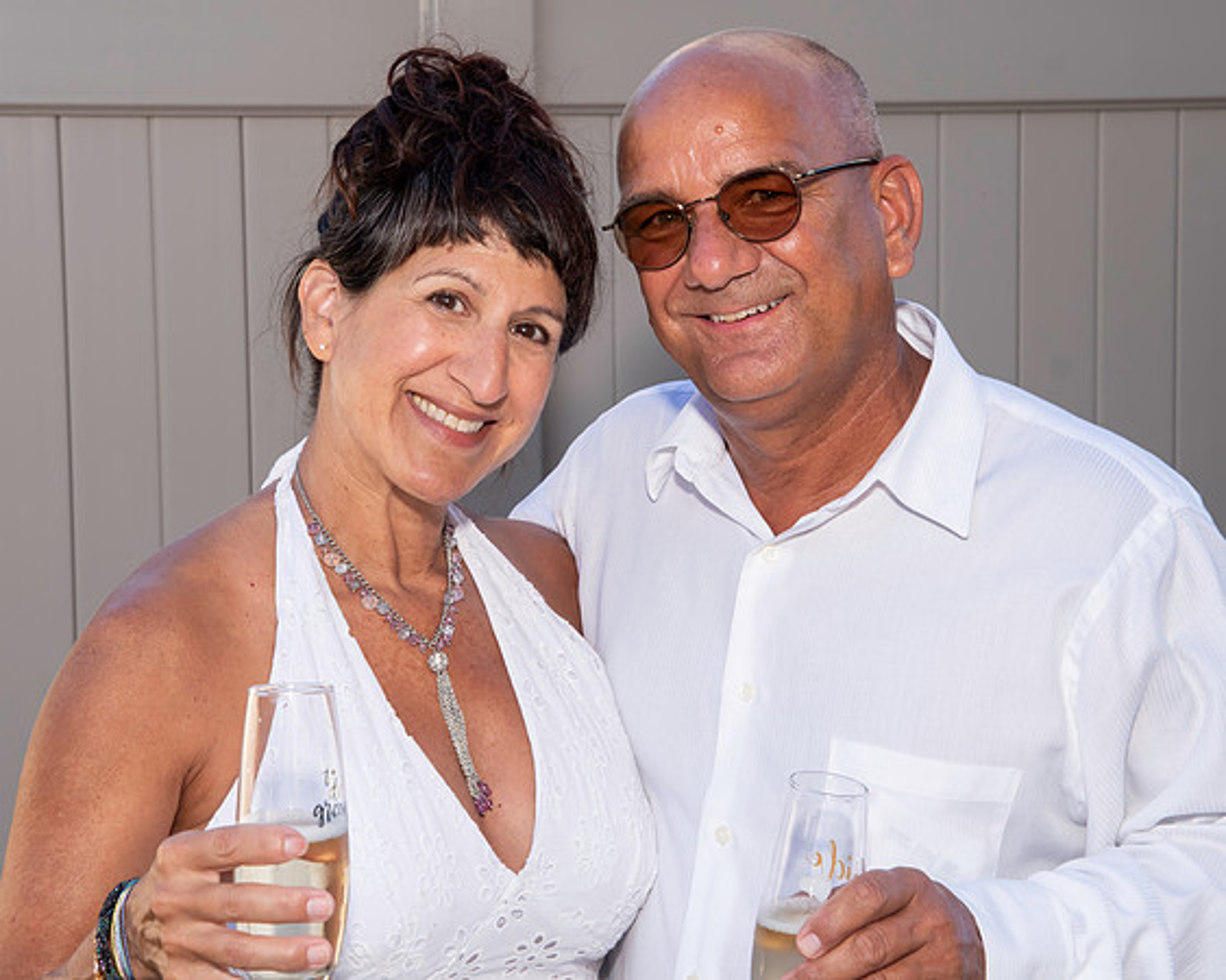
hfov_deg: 21.3
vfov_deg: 17.1
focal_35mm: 90
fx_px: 3257
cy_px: 438
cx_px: 537
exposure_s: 1/250
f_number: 8
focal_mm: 48
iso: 400
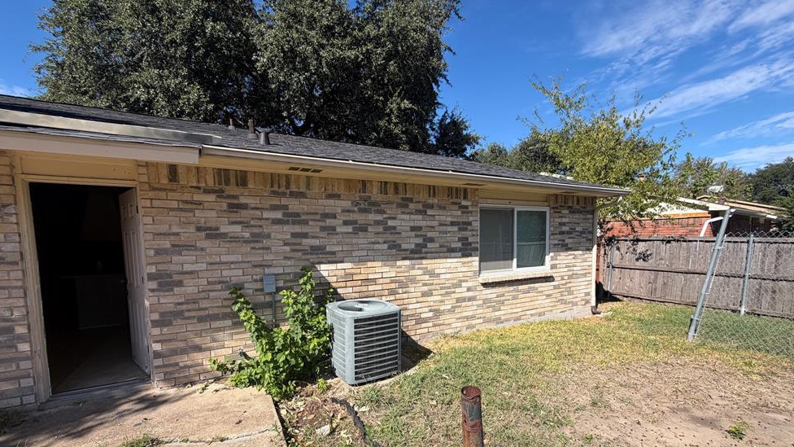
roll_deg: +1.4
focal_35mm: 16
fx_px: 337
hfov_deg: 99.4
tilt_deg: -4.0
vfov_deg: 66.5
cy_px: 265
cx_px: 399
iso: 32
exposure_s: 1/770
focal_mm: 2.22
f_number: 2.2
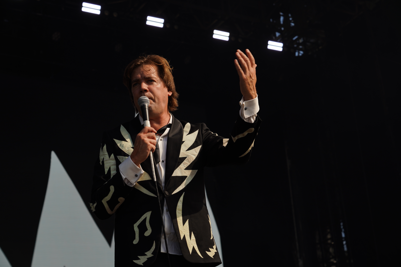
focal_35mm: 82
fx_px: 913
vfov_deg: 16.7
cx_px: 200
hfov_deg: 24.8
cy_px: 134
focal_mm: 82
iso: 100
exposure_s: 1/500
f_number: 8
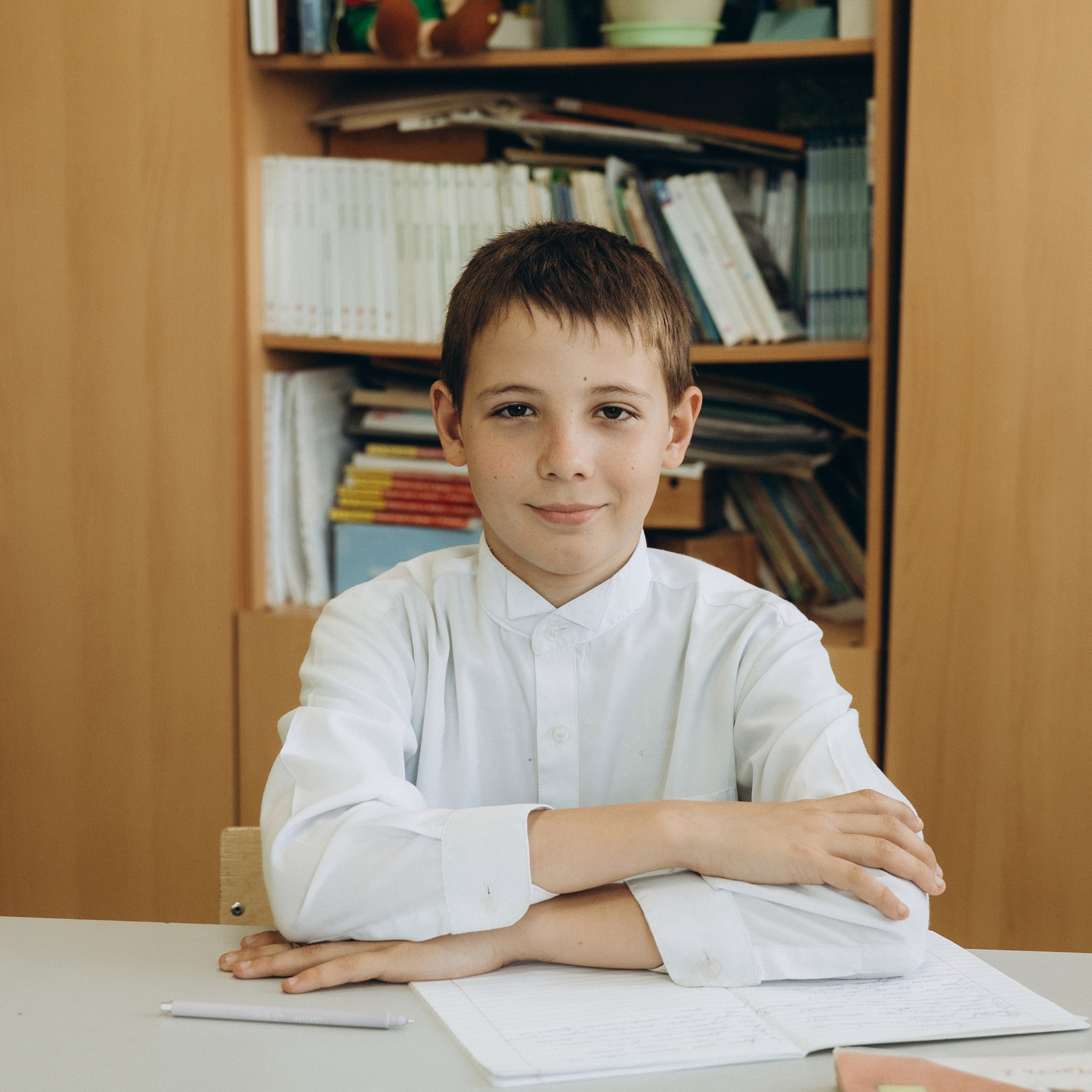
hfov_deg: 25.0
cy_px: 493
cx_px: 546
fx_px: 2463
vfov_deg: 25.0
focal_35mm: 69
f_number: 3.2
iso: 500
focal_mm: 36
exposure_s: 1/250
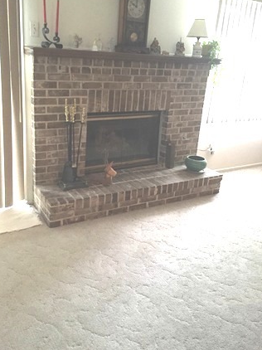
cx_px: 119
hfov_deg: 42.9
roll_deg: -1.9
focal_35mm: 33
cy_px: 161
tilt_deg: -18.2
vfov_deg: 55.3
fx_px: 333
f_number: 2.2
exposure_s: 1/30
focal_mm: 4.15
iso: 250
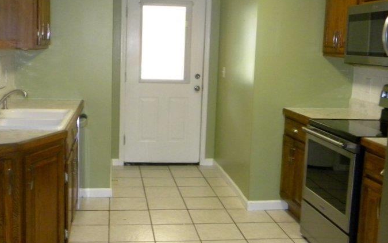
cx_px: 167
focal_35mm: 45
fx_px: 476
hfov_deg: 44.2
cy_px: 122
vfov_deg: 28.6
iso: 400
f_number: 3.5
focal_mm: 5
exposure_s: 1/39.5
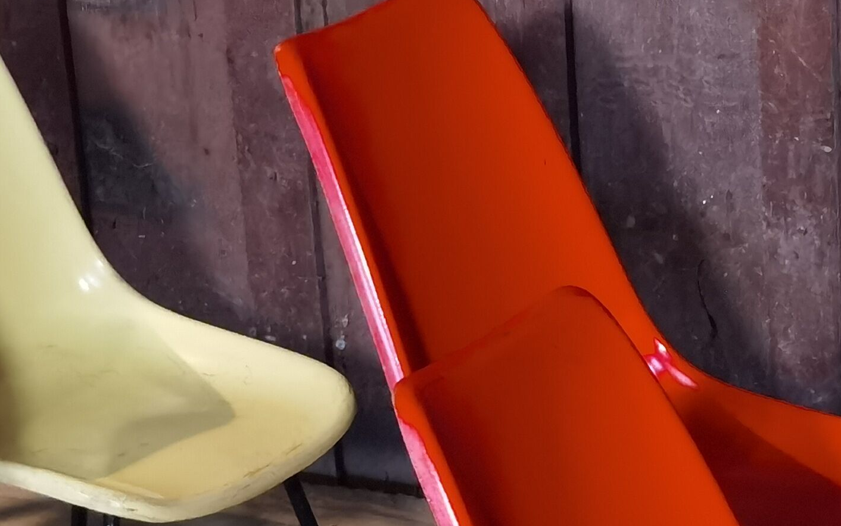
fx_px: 3805
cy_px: 910
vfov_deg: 7.7
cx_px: 837
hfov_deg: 12.5
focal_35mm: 166
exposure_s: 1/50
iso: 320
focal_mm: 6.71
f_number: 1.9
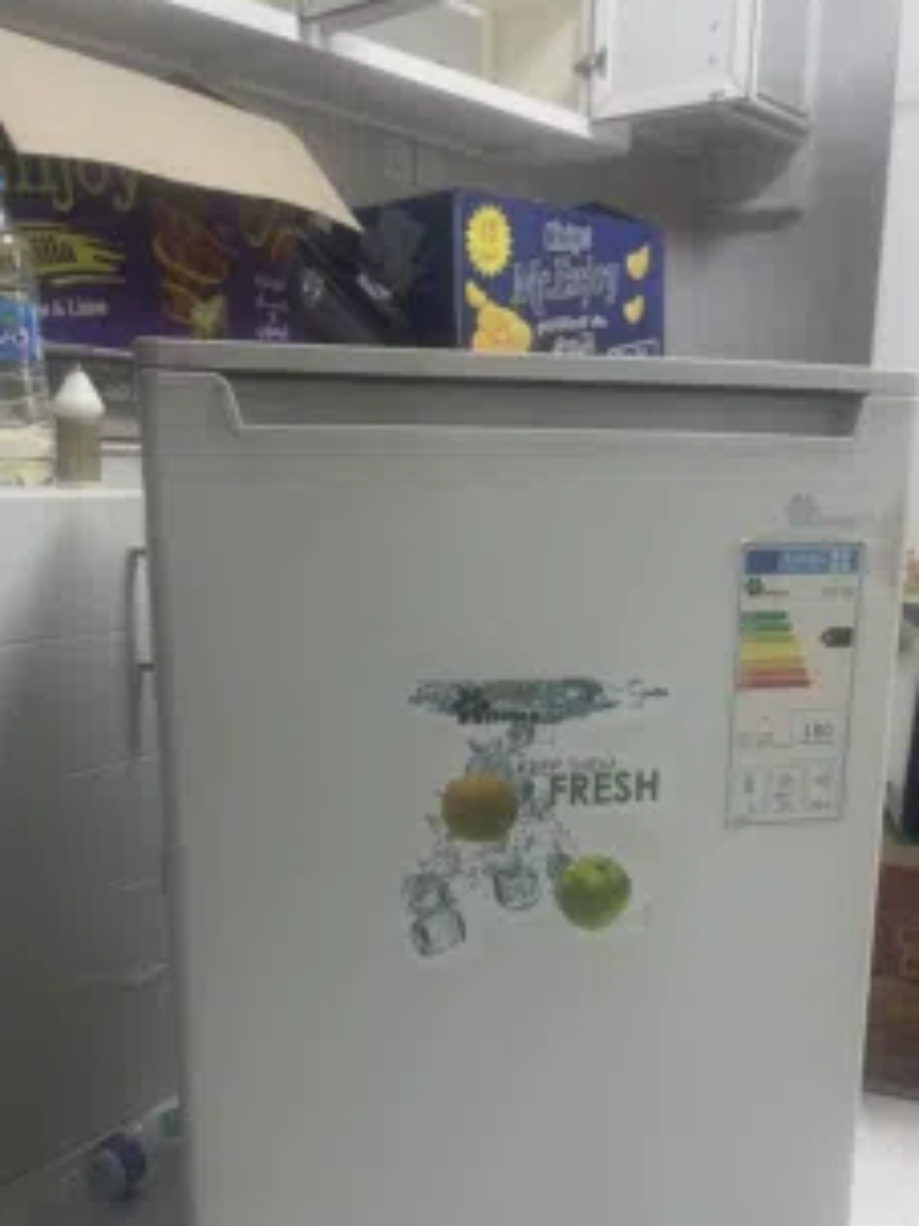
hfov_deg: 42.8
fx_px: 1169
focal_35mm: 33
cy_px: 781
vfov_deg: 54.6
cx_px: 522
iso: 160
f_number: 1.6
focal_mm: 5.1
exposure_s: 1/50
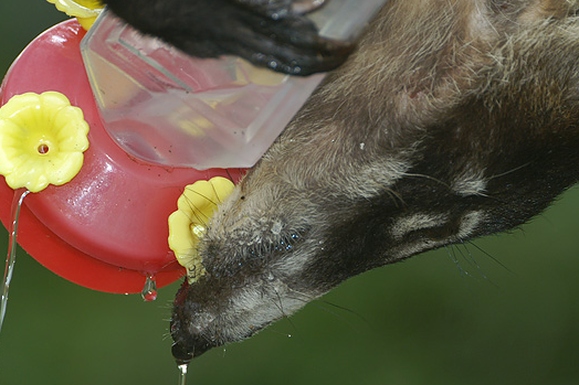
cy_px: 227
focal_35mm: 644
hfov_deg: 3.2
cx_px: 312
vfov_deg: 2.1
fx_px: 10354
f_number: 6.3
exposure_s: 1/125
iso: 200
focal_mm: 300
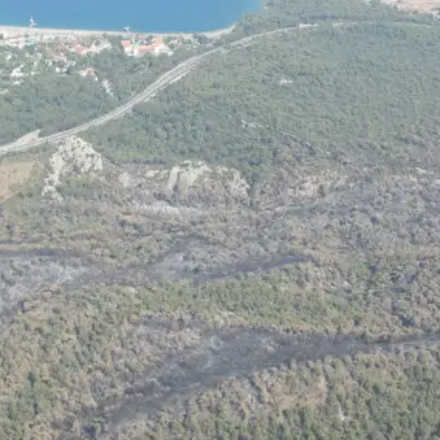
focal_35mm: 86
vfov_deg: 20.0
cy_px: 118
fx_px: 1237
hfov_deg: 20.1
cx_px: 144
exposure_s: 1/500
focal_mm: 26
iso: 400
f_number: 8
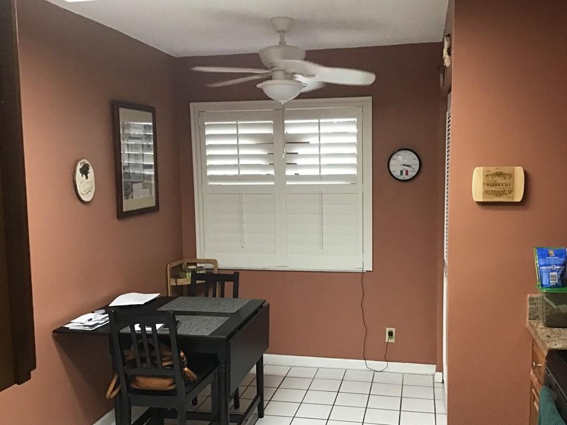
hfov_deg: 53.9
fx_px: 557
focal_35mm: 34
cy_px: 230
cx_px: 305
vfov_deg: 41.7
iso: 200
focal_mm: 3.3
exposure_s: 1/24
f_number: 2.4
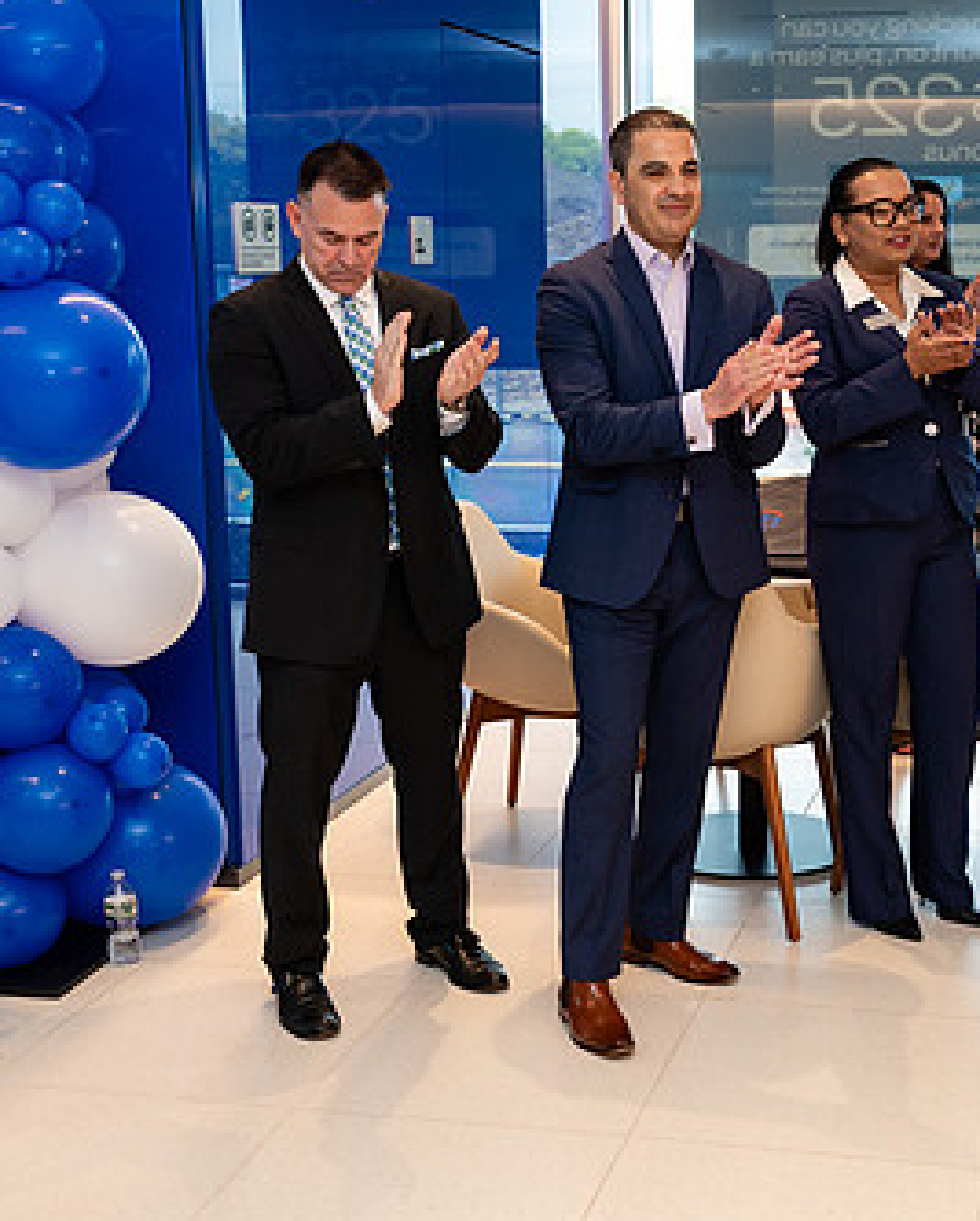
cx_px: 741
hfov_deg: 28.7
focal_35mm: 52
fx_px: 1883
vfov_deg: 35.9
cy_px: 539
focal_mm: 30.5
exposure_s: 1/200
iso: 500
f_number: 3.5
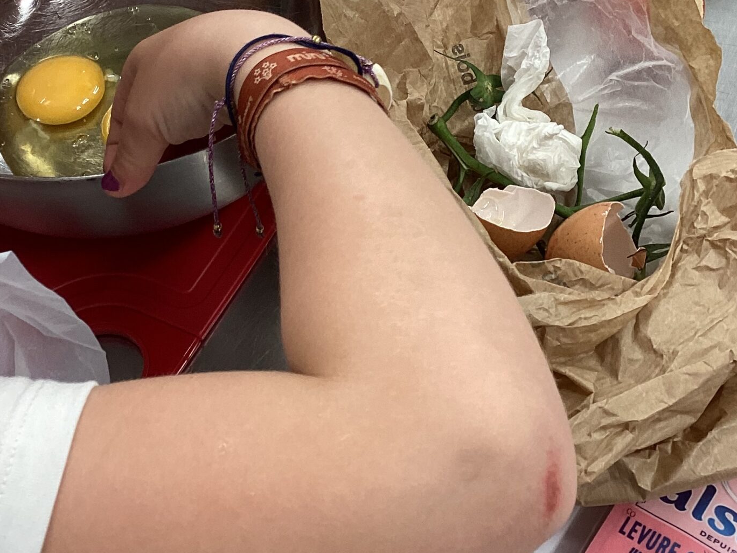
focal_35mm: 58
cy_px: 127
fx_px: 1235
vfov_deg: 24.9
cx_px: 344
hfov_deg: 33.2
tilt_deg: -50.4
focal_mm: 3.3
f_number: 2.4
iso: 50
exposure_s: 1/50
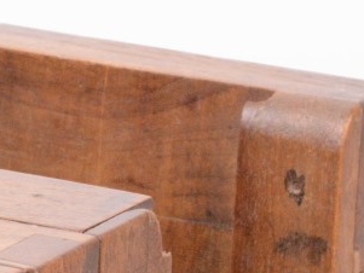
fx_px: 5344
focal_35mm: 508
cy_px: 801
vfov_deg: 2.9
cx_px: -664
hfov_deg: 3.8
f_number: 13
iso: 2500
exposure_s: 1/125
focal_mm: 60
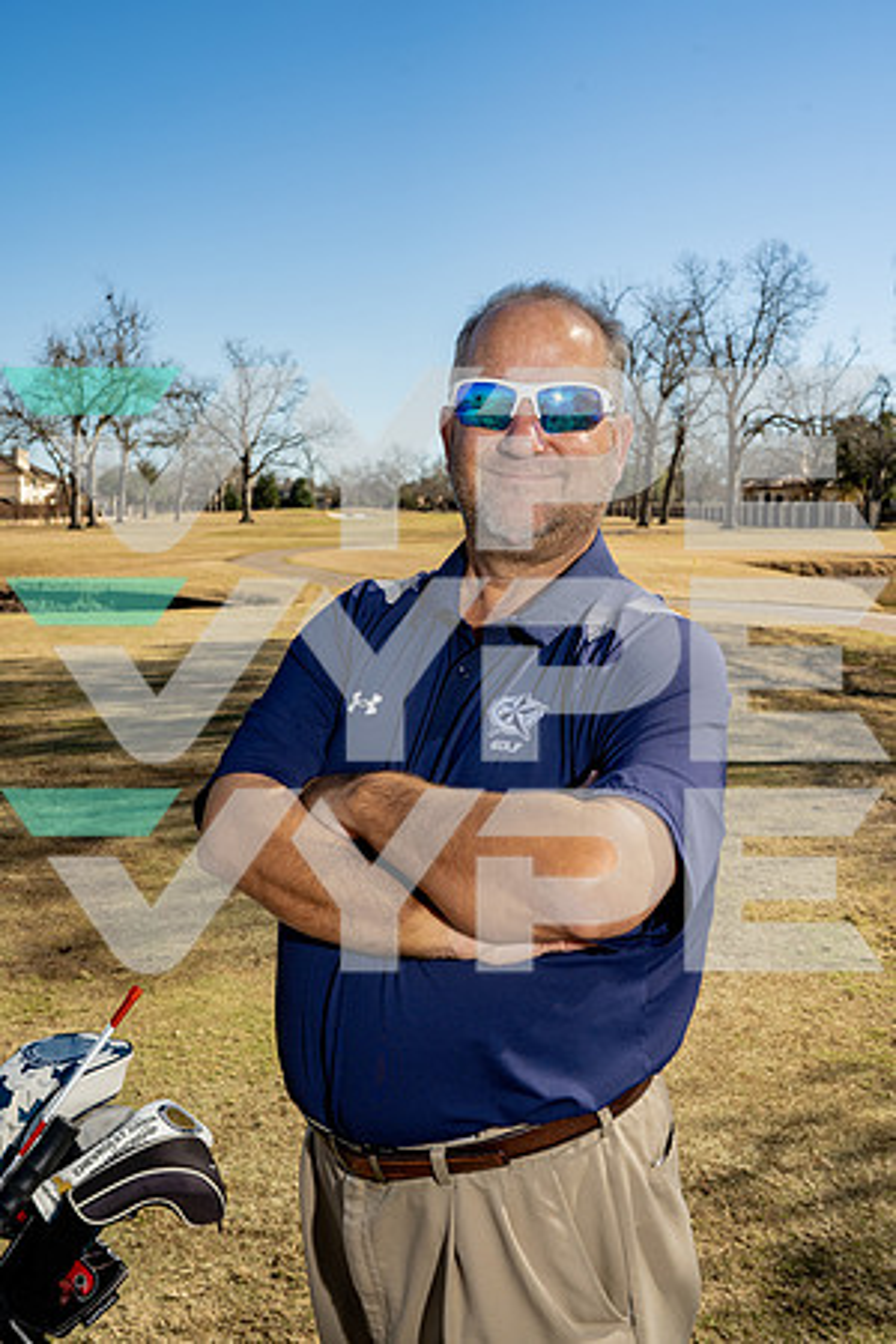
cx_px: 448
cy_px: 672
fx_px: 1307
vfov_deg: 54.4
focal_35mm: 35
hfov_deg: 37.9
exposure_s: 1/250
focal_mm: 35
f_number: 9
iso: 200
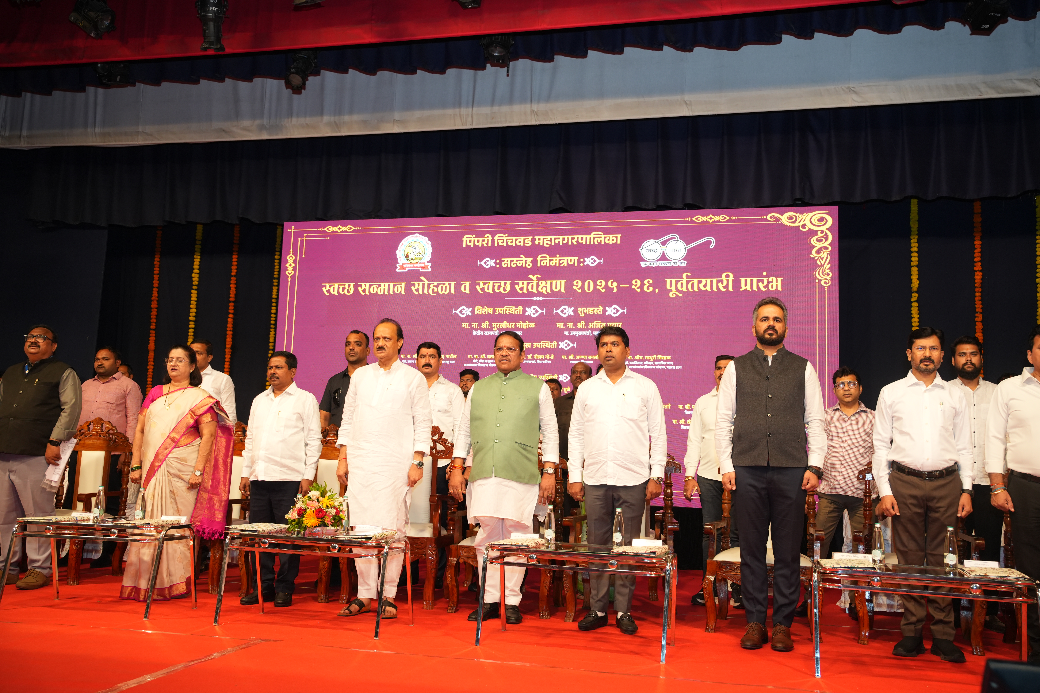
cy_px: 346
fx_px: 1011
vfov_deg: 37.9
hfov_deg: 54.4
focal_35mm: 35
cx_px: 520
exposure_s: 1/160
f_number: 4
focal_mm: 35
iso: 1000
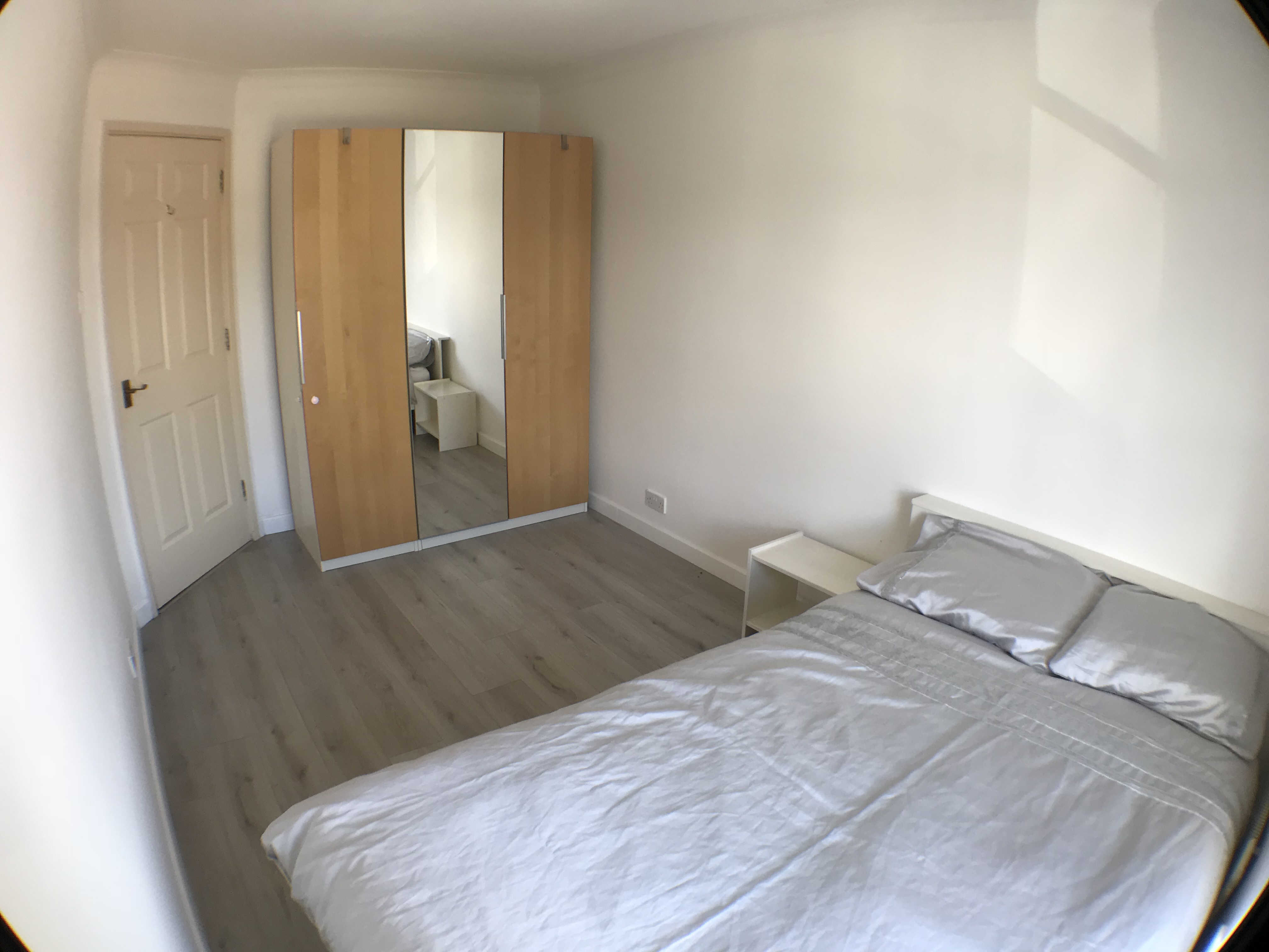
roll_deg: -1.4
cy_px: 476
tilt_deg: -17.2
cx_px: 634
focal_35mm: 28
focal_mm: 3.99
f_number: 1.8
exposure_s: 1/50
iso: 32
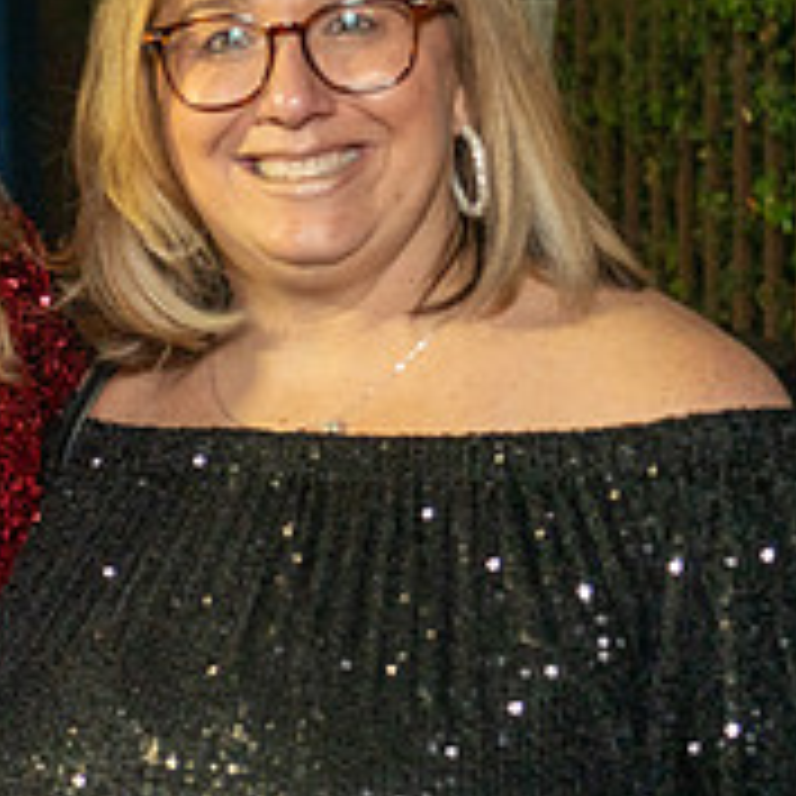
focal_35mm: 117
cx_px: -373
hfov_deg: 14.0
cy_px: 313
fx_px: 3044
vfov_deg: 14.9
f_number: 4
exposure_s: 1/200
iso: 3200
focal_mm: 42
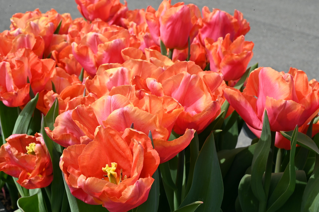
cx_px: 160
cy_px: 106
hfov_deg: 33.4
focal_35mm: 60
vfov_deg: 22.6
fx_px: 531
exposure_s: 1/60
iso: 200
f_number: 22
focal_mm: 60
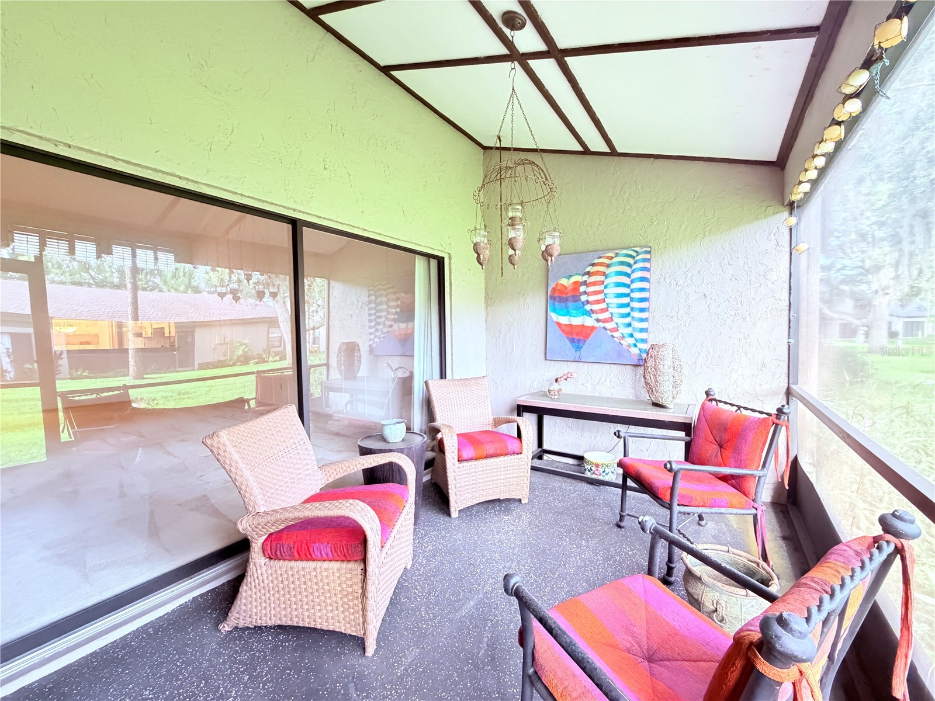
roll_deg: +1.0
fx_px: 378
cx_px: 468
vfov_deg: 85.7
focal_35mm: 14
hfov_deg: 102.1
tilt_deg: -2.8
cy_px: 350
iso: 800
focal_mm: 2.22
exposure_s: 1/60
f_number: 2.2
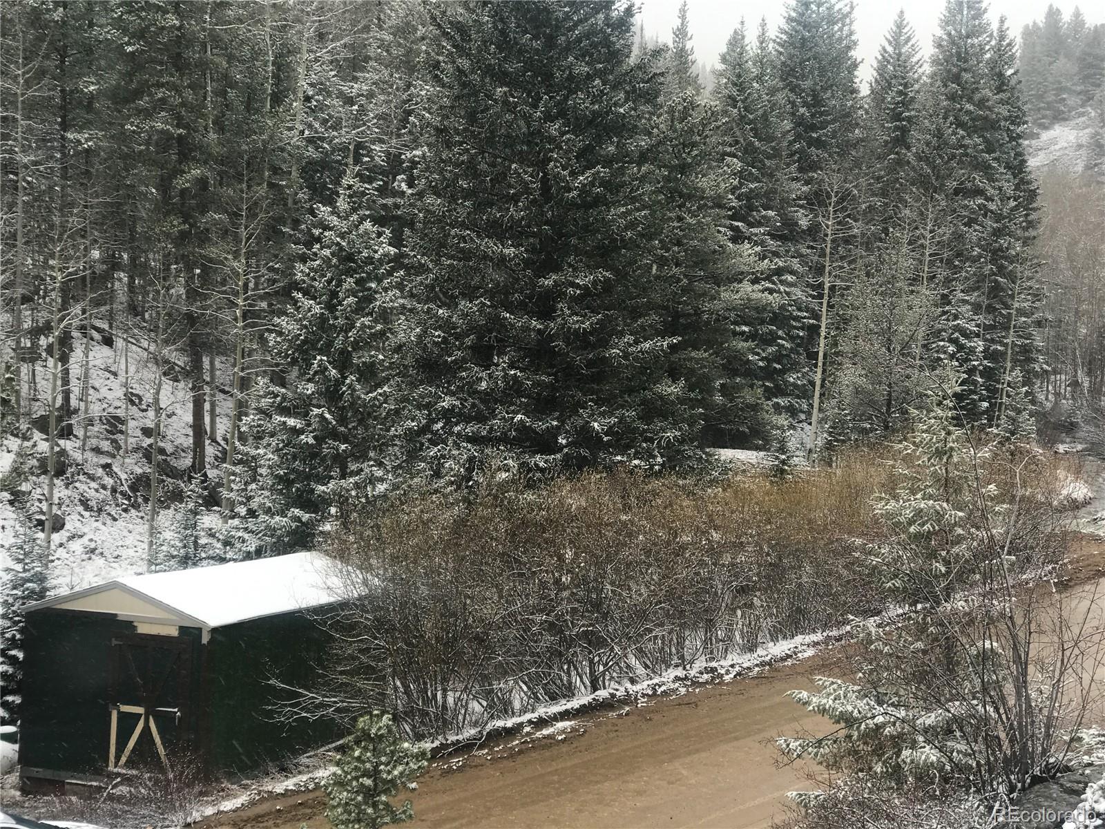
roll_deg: -2.5
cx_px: 552
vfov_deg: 25.7
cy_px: 414
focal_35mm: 57
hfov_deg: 33.8
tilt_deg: -2.5
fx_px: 1820
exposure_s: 1/217
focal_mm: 6.6
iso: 20
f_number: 2.8
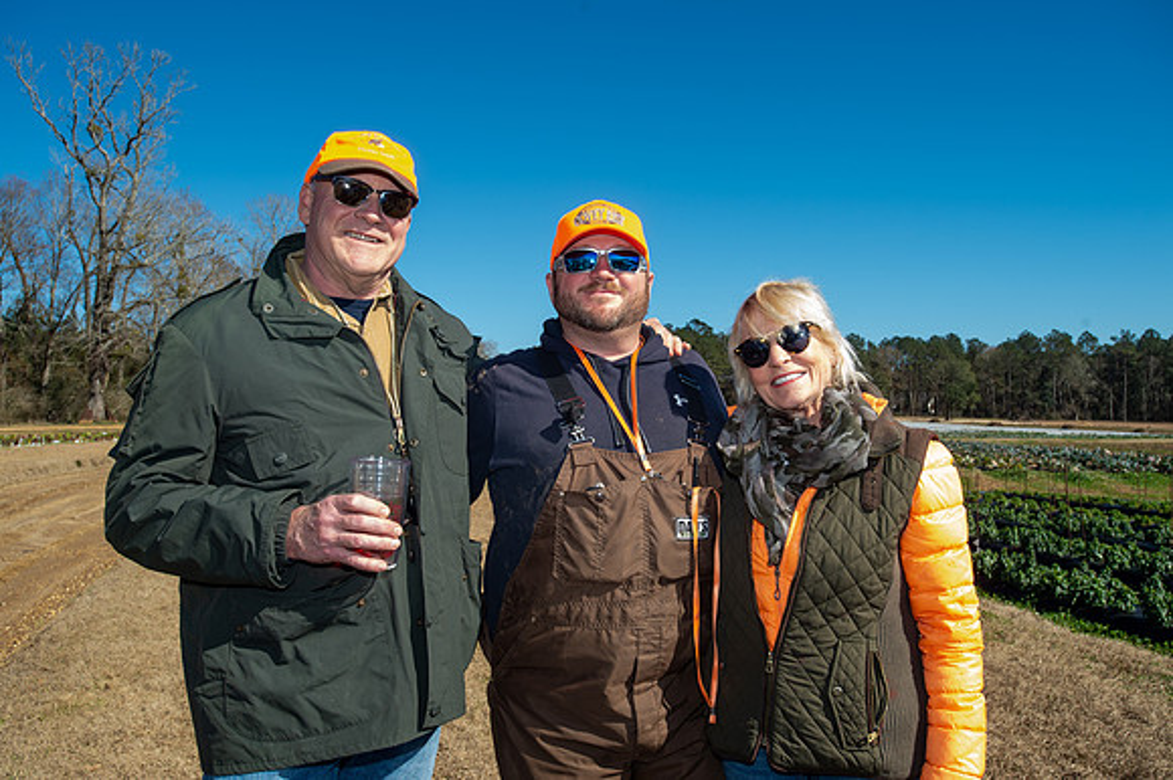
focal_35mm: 30
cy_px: 390
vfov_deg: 43.6
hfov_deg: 62.0
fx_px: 977
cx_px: 586
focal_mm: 30
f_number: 8
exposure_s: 1/200
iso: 200
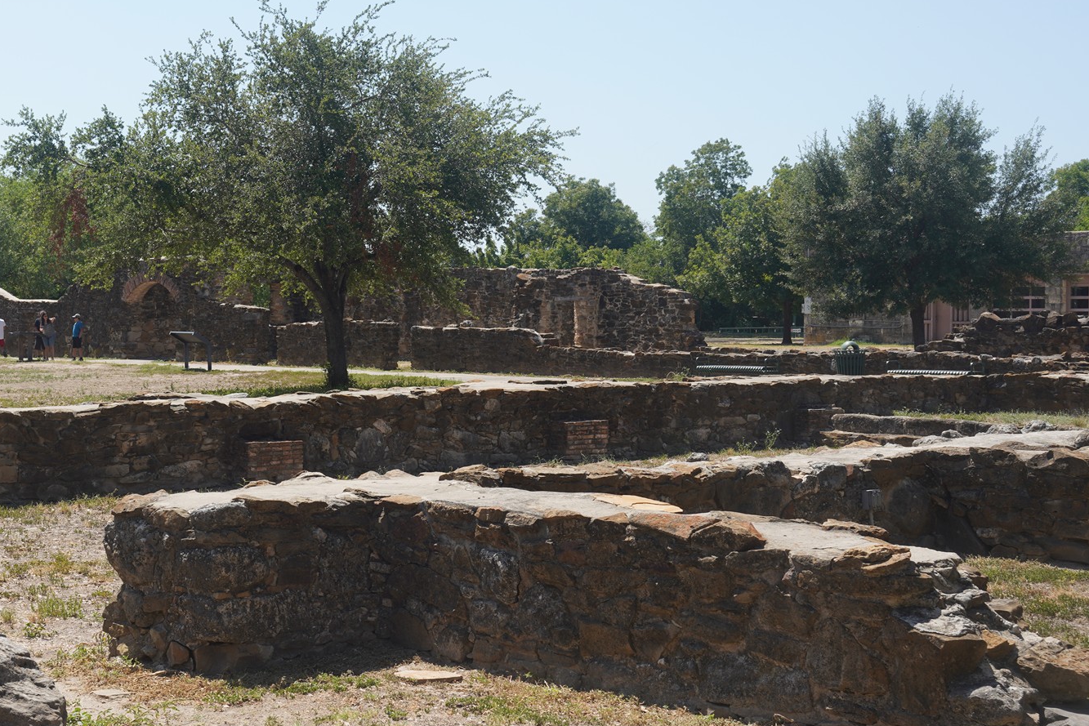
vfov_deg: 22.6
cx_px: 303
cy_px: 338
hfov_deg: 32.9
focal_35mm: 60
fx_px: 1815
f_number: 13
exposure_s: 1/100
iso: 100
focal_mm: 40
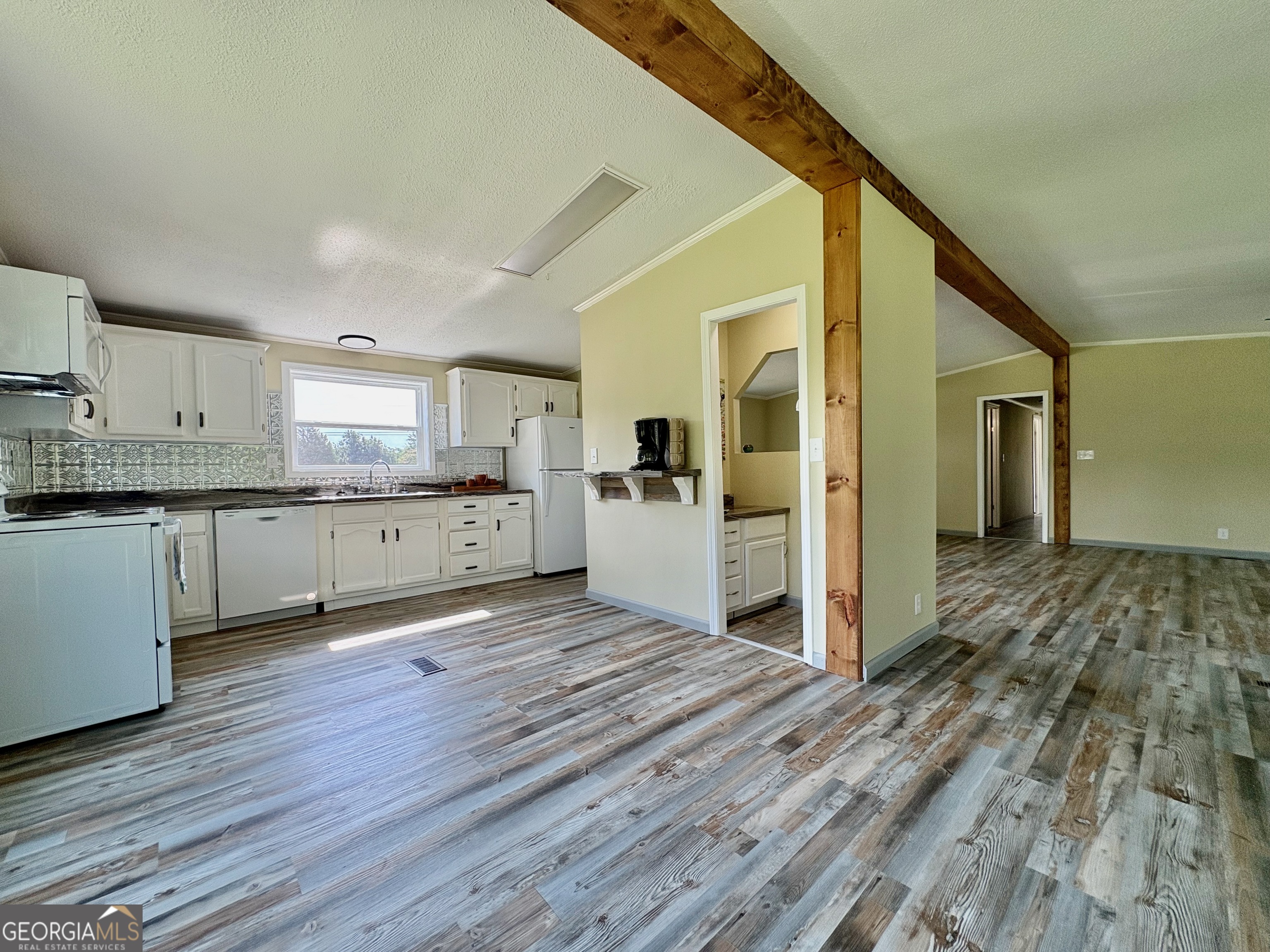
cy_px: 476
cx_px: 635
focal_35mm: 14
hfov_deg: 102.1
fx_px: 514
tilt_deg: -0.1
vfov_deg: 85.7
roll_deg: +1.5
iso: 80
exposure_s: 1/135
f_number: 2.2
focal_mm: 2.22
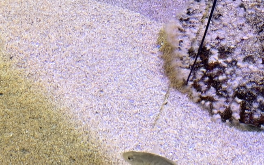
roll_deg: -2.1
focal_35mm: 160
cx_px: 231
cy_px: -146
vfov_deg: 7.9
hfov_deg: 13.0
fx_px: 1151
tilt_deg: -21.5
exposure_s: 1/38
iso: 250
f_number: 1.48
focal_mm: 6.93
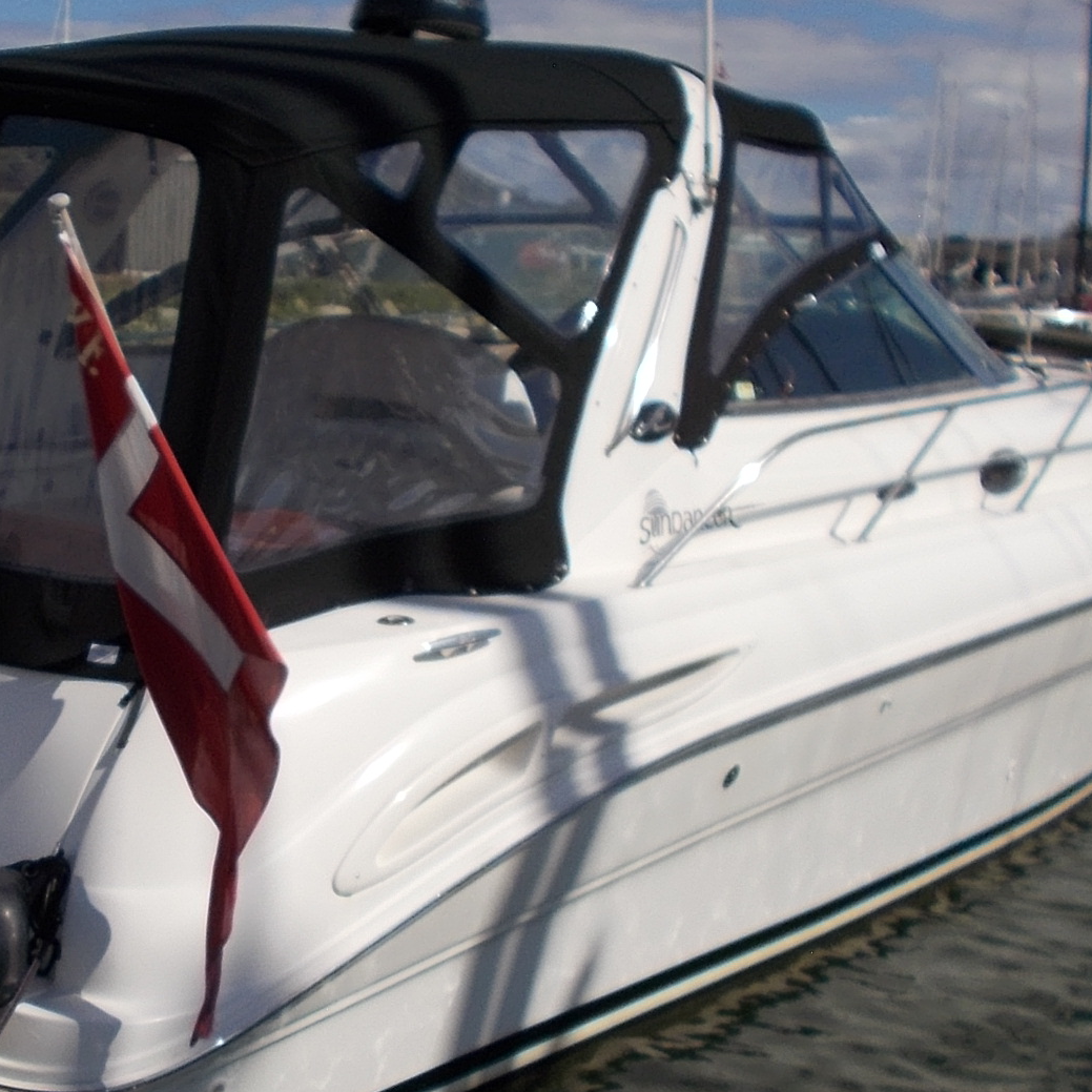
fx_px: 2070
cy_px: 568
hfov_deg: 29.1
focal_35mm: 58
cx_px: 265
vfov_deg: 29.5
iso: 80
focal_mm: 5.3
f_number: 8.6
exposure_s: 1/400
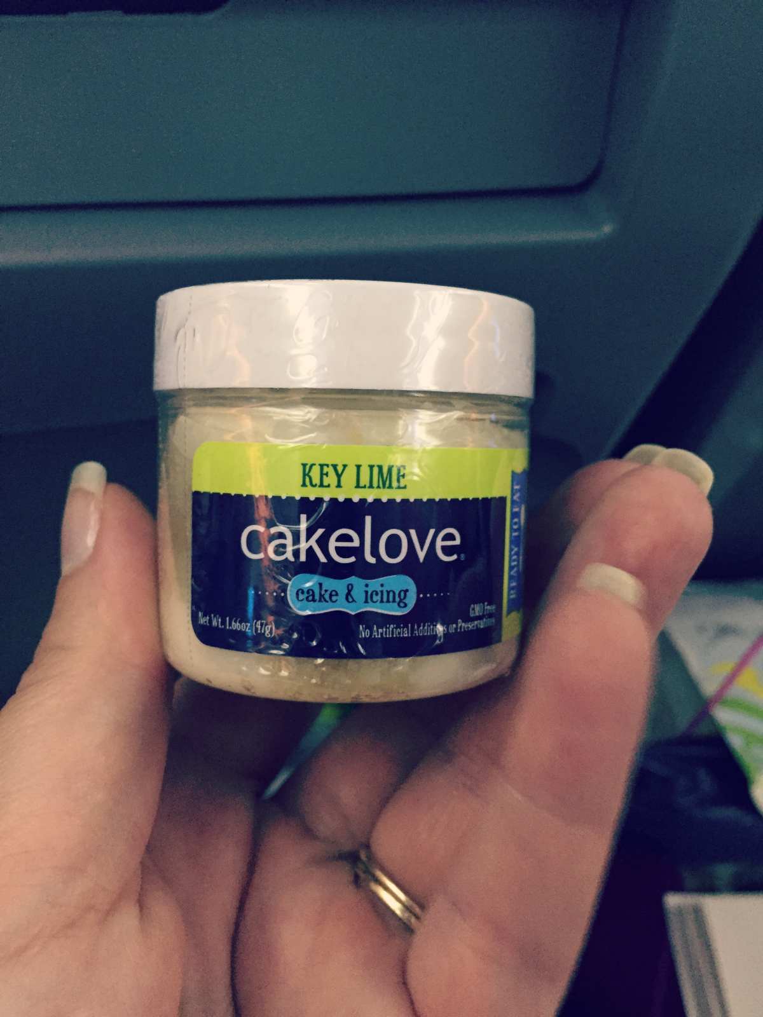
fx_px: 852
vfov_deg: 61.7
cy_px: 508
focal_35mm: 29
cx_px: 382
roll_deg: -1.6
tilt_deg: -33.8
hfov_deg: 48.2
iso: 250
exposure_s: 1/15
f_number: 2.2
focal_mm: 4.15
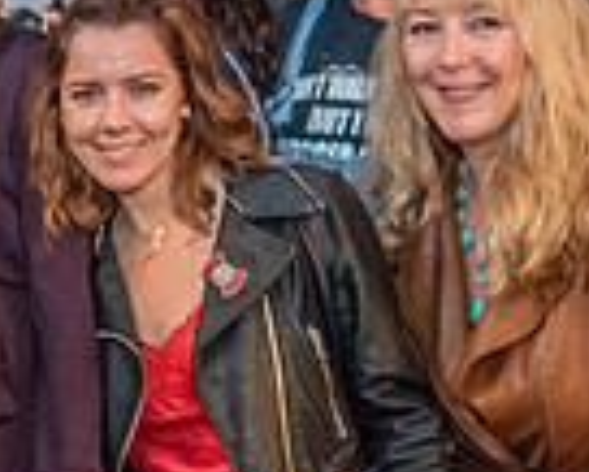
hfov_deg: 18.3
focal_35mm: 96
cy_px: 474
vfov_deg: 15.7
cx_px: -221
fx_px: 1675
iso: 3200
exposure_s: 1/200
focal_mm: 24
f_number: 4
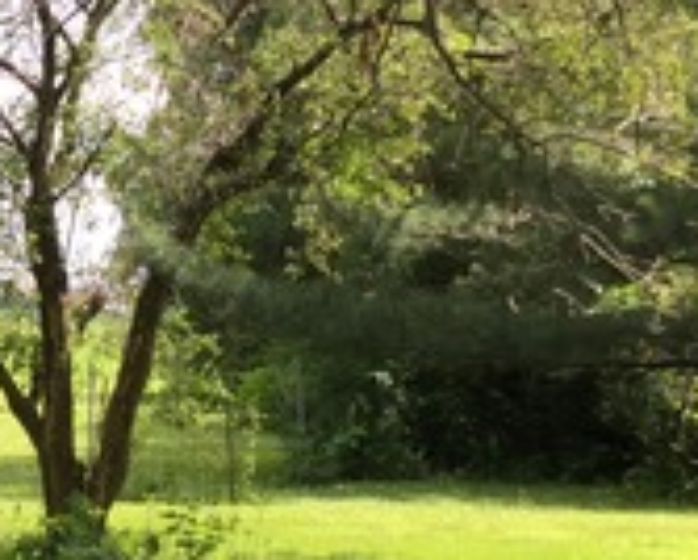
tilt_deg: -3.1
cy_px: 493
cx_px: -163
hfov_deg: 15.9
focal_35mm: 116
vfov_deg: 13.2
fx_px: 2399
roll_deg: -1.8
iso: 25
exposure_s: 1/359
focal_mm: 3.3
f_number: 2.4
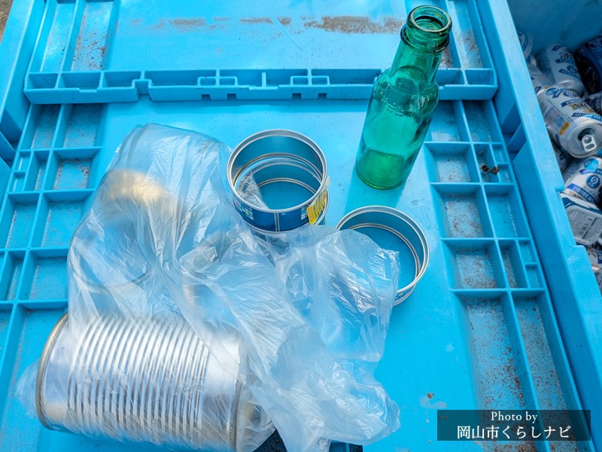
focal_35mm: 25
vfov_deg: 54.9
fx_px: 435
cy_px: 226
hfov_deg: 69.4
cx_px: 301
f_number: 1.89
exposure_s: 1/1776
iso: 43
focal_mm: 5.43
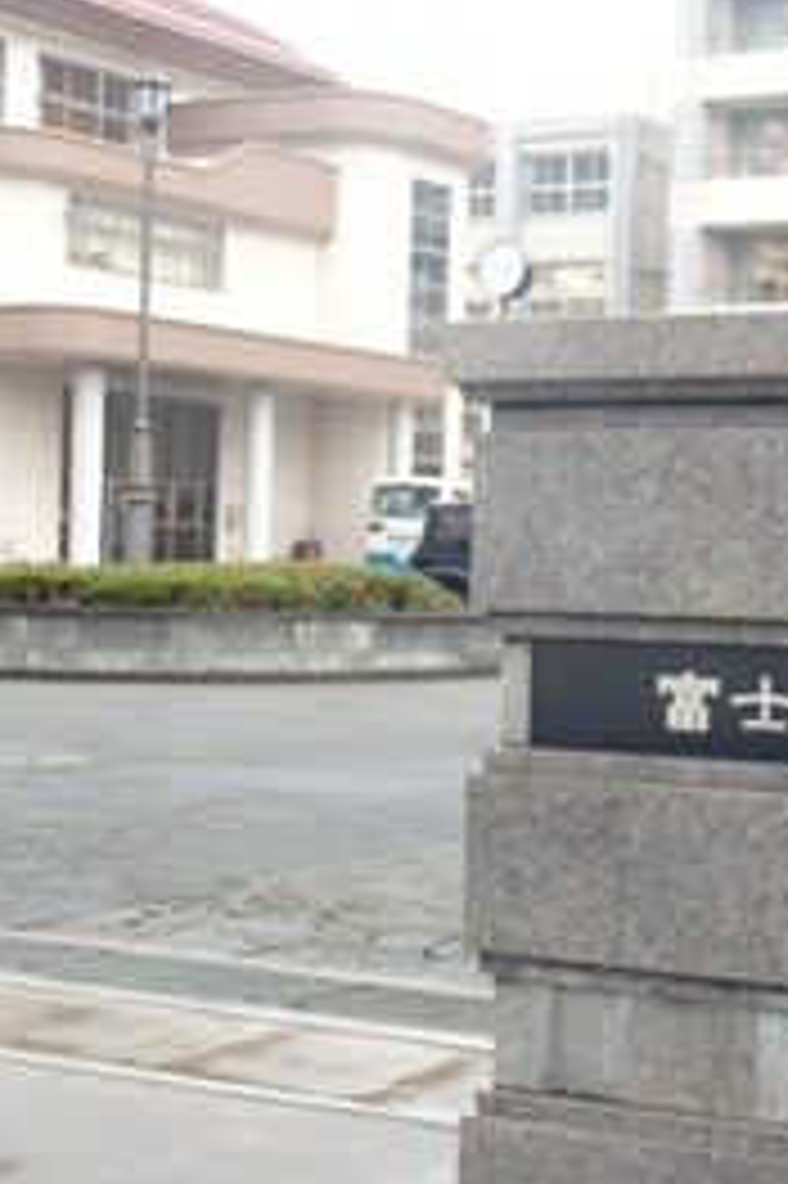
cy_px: 567
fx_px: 2235
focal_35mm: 68
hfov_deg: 19.4
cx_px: 783
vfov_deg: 29.7
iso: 200
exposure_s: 1/25
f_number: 4.8
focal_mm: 7.7
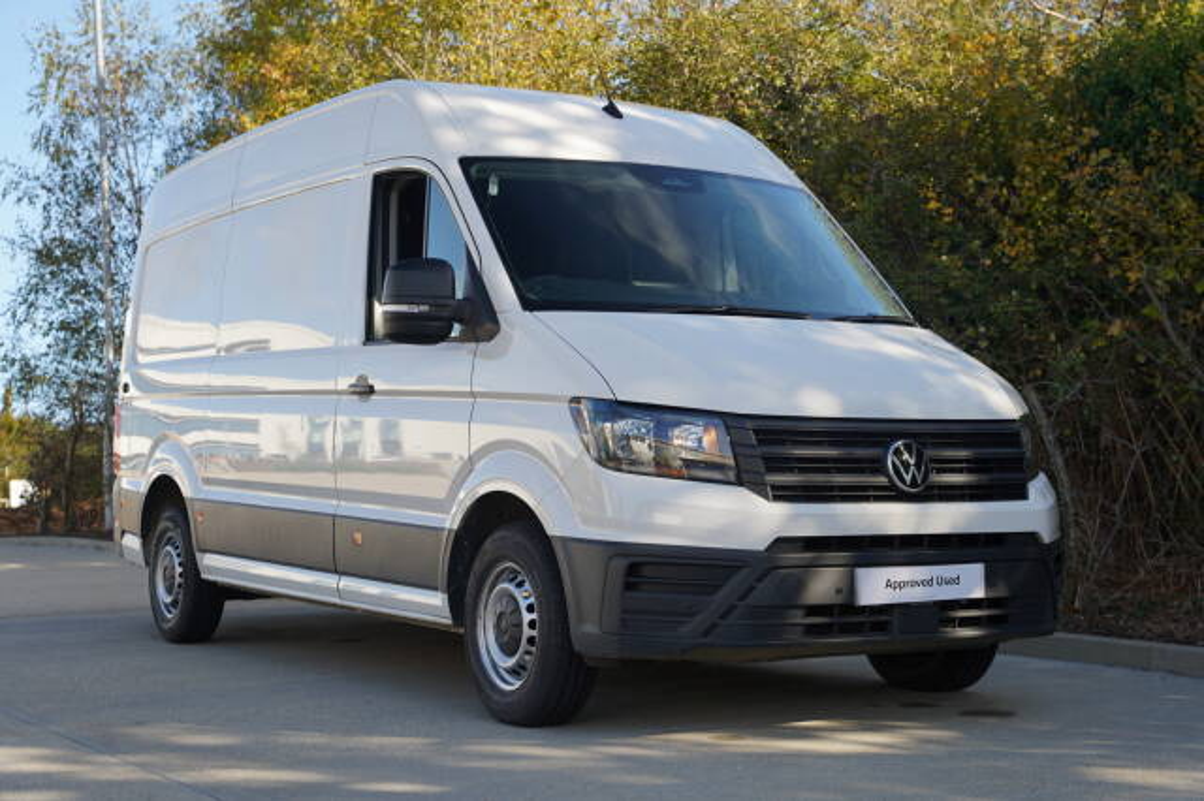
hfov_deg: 37.0
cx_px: 602
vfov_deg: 25.1
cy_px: 400
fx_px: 1802
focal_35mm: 54
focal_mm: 53.9
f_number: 5.6
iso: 100
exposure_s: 1/125
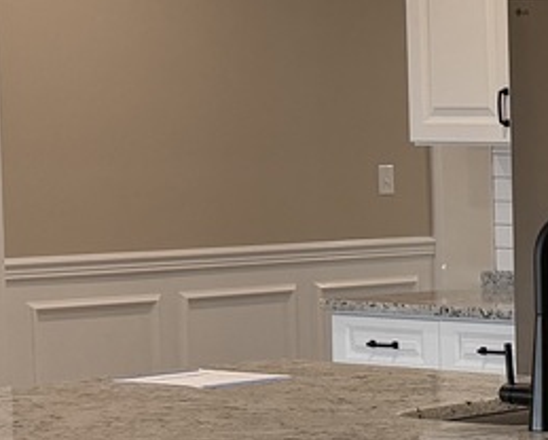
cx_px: 1316
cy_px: 279
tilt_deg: -4.5
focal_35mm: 130
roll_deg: +0.6
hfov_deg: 11.9
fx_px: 2112
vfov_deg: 11.9
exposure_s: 1/120
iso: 160
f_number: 1.78
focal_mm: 6.76
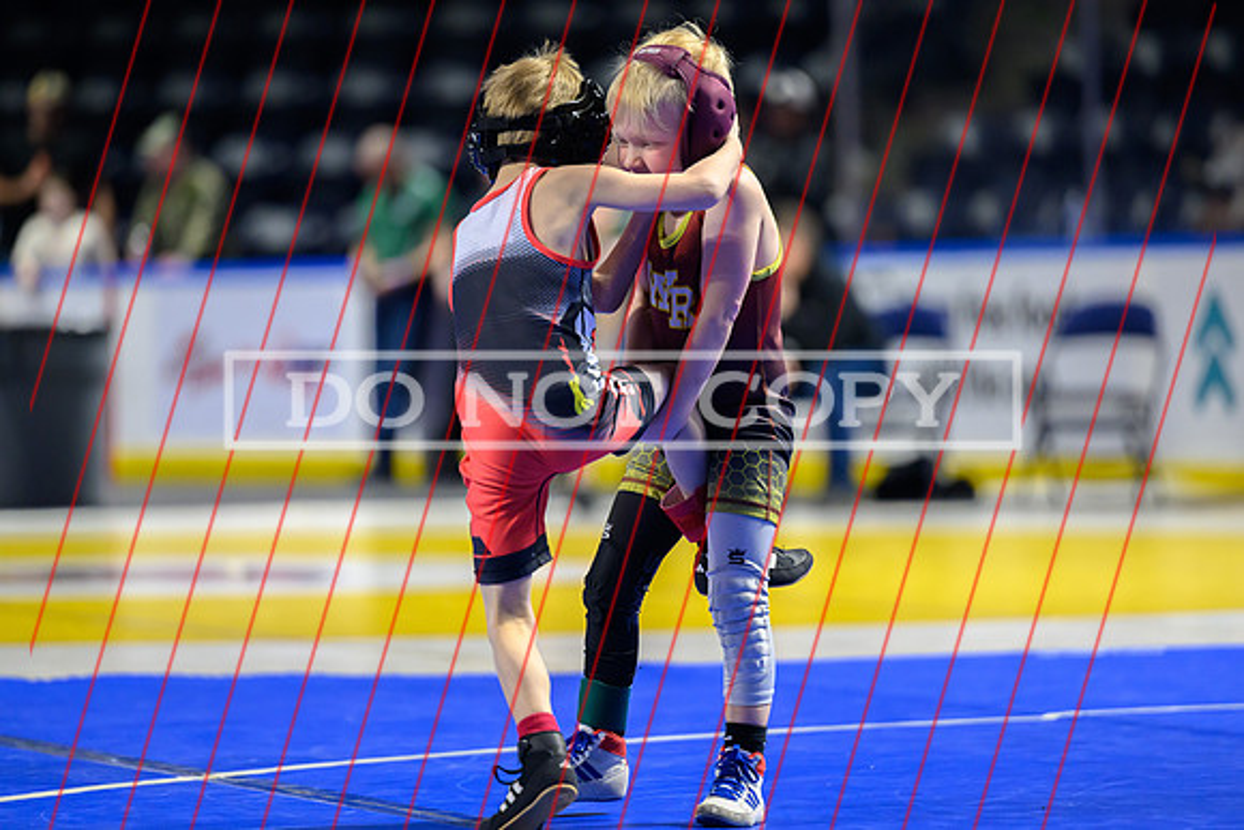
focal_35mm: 208
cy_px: 387
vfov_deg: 6.6
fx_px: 7174
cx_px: 638
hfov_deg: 9.9
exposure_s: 1/800
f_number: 2.8
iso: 3200
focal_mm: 190
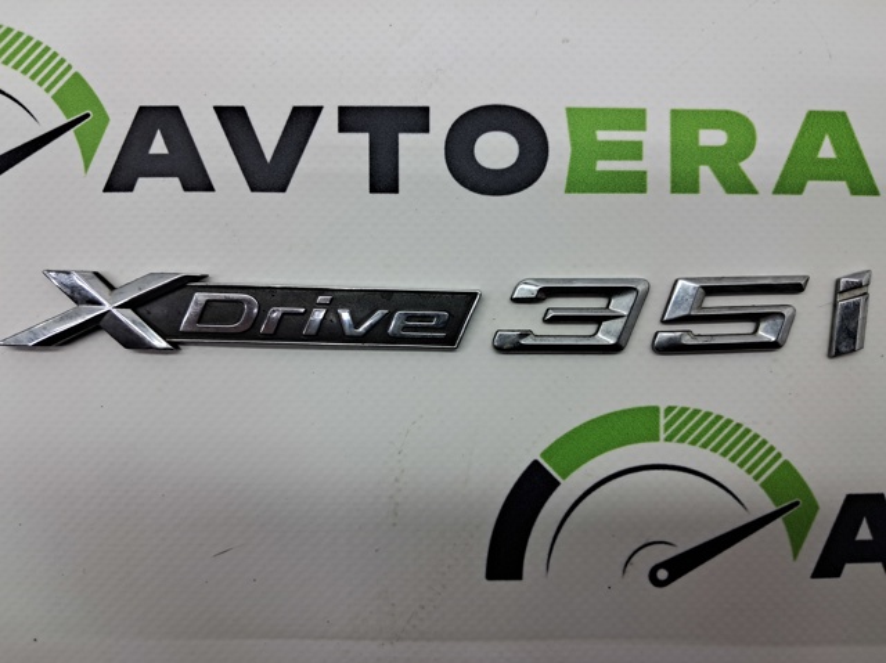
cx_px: 443
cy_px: 332
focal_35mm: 27
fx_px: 691
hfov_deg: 65.4
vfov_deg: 51.3
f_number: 1.8
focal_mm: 4
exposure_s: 1/120
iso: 50
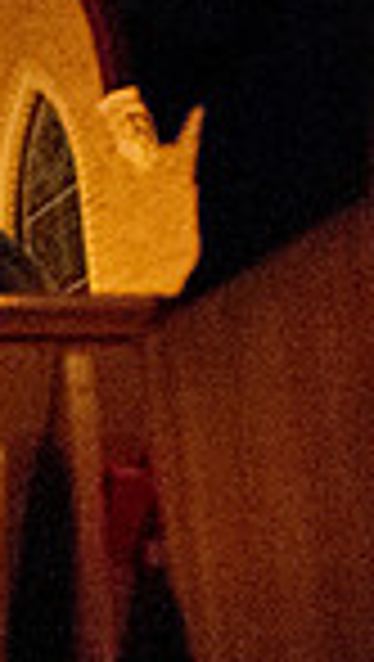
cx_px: -771
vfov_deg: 21.5
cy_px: 450
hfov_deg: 9.4
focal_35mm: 99
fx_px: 1740
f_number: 2.8
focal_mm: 24
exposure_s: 1/15
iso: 12800
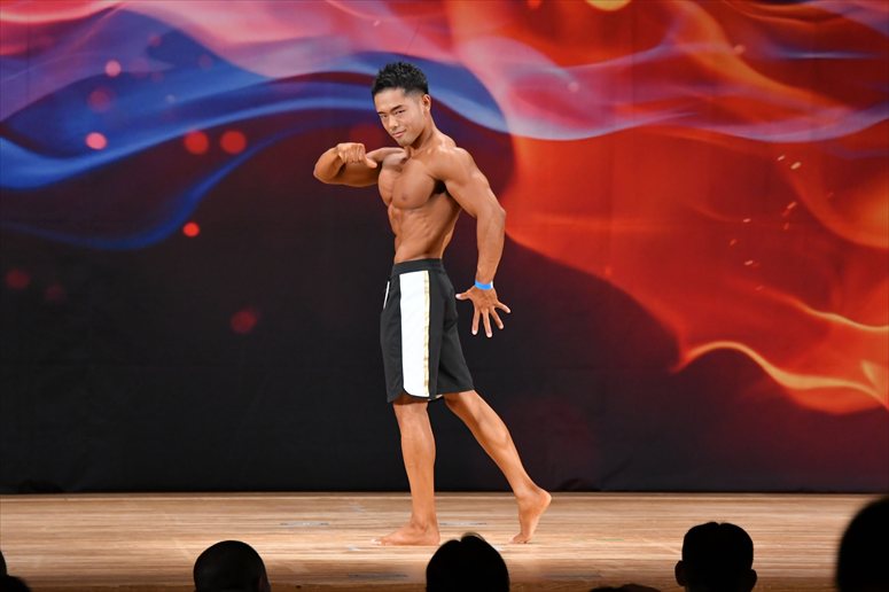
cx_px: 444
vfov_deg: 5.7
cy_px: 296
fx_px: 5924
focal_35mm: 240
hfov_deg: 8.6
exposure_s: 1/400
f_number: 5.6
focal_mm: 160
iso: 3200
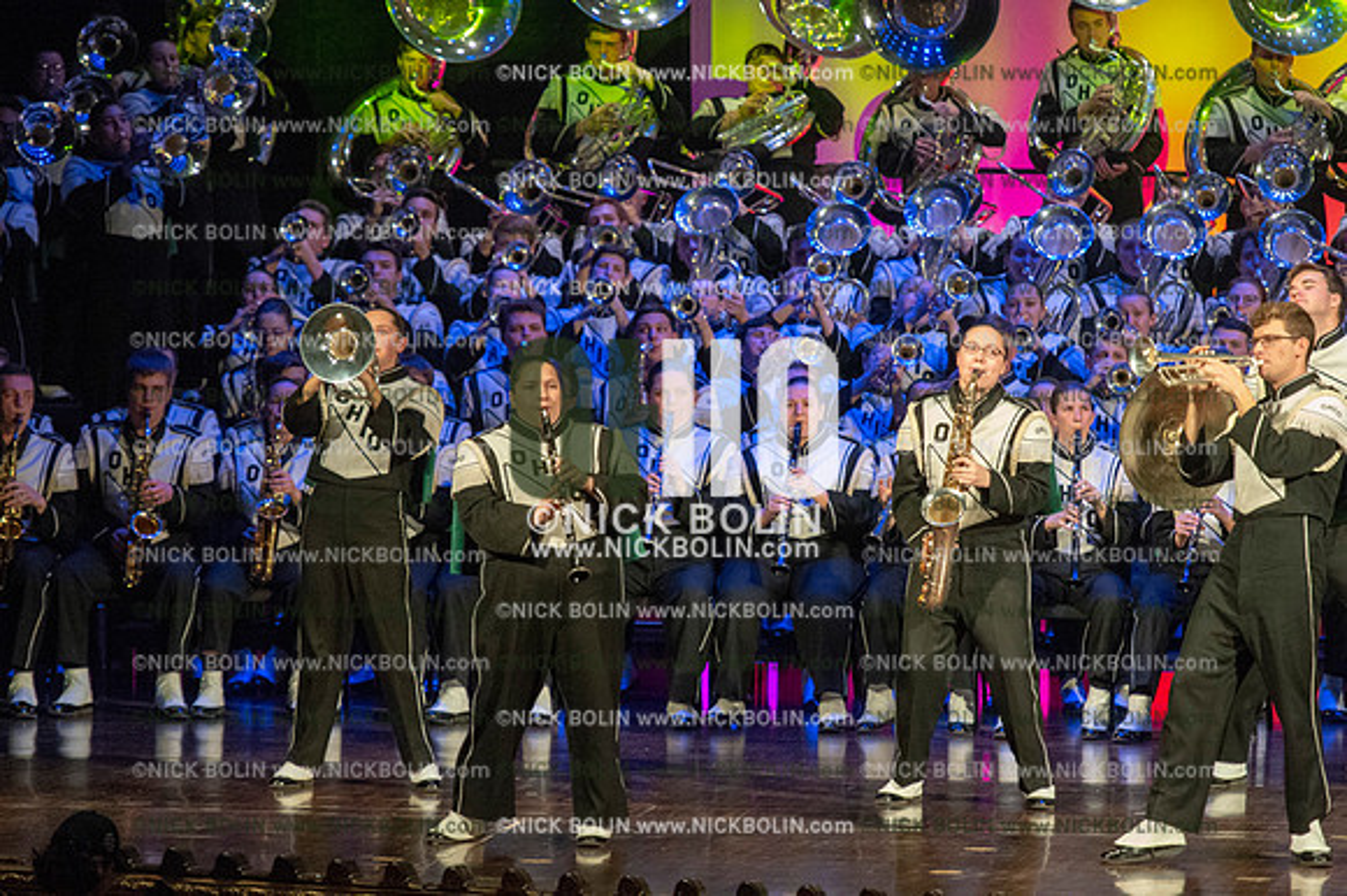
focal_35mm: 240
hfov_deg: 8.6
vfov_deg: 5.7
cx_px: 674
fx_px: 8975
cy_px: 448
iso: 8000
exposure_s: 1/250
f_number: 5.6
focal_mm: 240
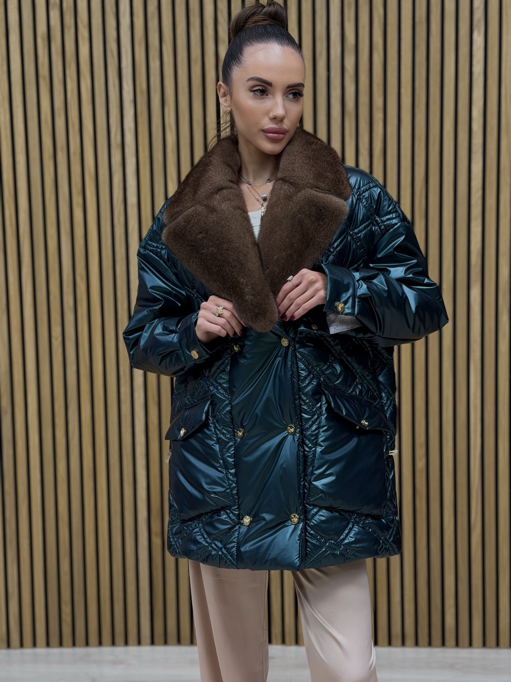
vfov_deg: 39.7
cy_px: 341
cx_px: 256
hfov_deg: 30.3
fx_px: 945
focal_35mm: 48
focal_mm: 6.76
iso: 64
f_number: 1.78
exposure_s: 1/100
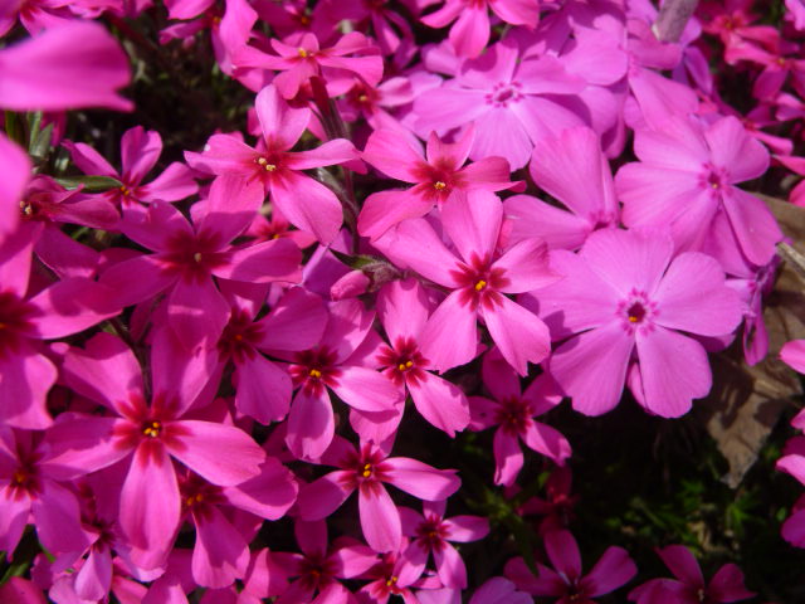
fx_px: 651
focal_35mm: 28
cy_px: 302
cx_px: 402
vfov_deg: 49.7
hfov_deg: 63.4
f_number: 8
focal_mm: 4.7
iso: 100
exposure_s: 1/250
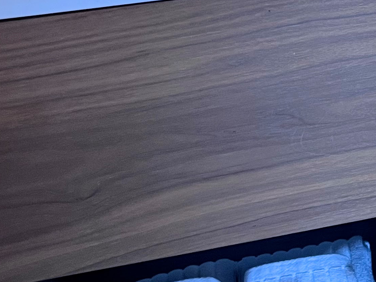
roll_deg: +0.3
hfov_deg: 19.1
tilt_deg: -29.8
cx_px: 503
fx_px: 1021
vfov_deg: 15.4
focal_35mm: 94
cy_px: 3
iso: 80
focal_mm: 5.7
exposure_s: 1/60
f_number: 1.5
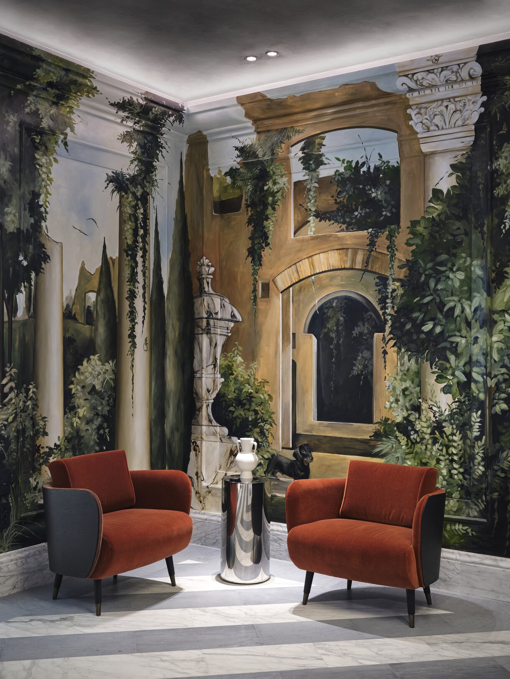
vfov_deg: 46.8
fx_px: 786
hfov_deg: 36.0
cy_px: 340
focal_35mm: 40
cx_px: 255
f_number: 11
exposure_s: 1/4
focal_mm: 50.8
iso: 400
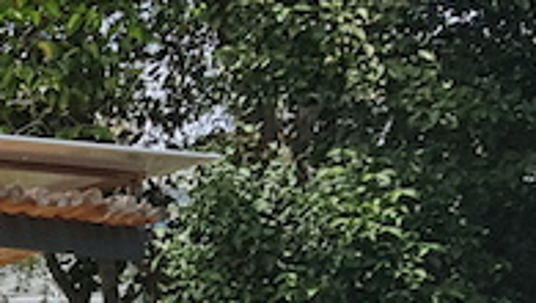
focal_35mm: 149
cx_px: -596
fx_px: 2119
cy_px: 474
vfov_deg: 8.0
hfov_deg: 12.4
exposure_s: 1/2216
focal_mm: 4.3
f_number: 1.7
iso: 40
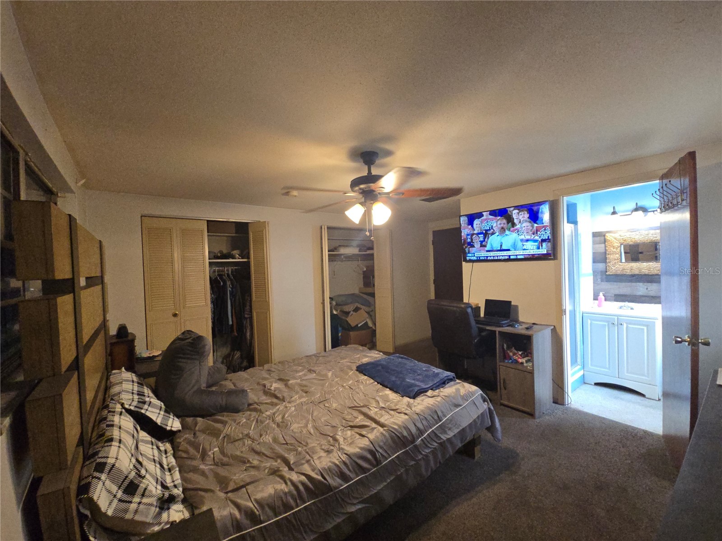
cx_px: 361
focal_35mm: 13
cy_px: 270
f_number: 2.2
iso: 400
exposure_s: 1/60
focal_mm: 2.2
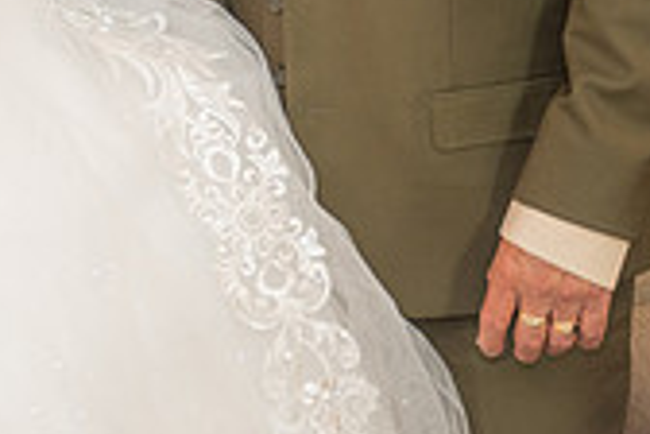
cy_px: -211
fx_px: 2491
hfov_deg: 14.5
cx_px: -85
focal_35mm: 138
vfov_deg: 9.7
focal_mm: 40
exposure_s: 1/160
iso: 800
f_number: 2.8
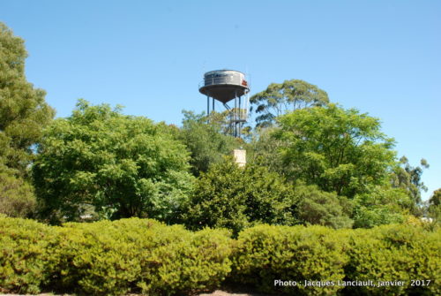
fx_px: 515
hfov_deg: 46.3
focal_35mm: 42
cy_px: 148
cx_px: 220
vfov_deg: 32.0
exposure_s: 1/30
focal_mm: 28
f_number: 16
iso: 100
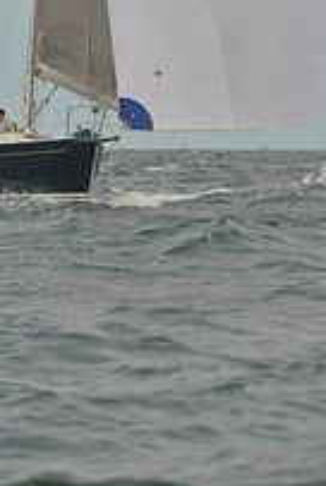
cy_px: -189
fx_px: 5211
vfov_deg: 5.3
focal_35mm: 385
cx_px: 99
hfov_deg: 3.6
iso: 400
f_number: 5
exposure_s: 1/640
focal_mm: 135
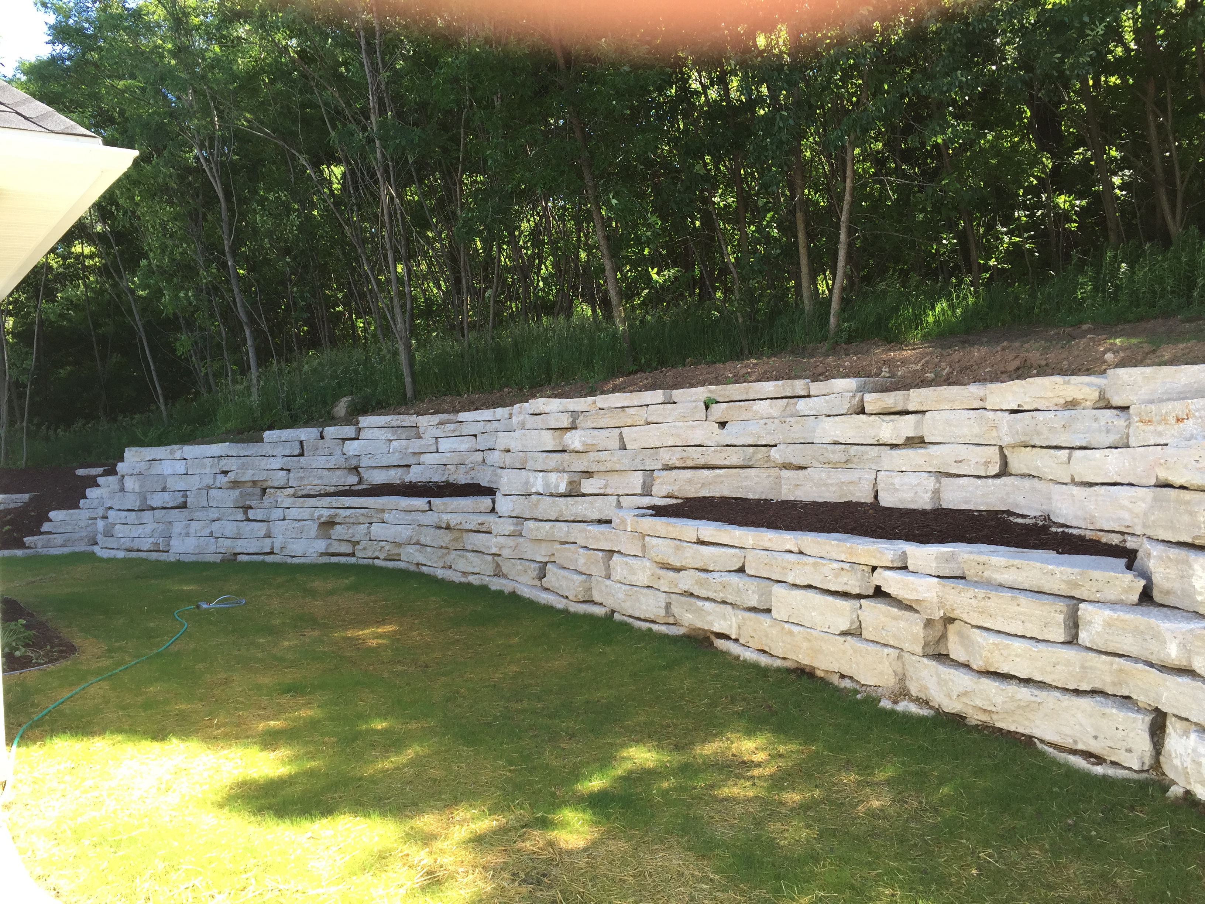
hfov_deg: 61.7
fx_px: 1010
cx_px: 602
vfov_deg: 48.2
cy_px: 452
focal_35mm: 29
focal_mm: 4.15
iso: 32
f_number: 2.2
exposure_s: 1/221
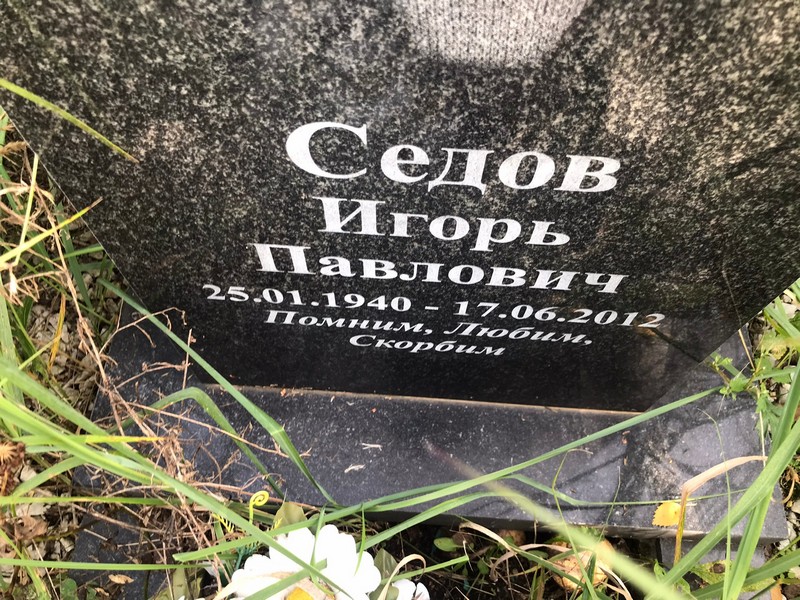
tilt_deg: -63.4
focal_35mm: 28
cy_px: 300
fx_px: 647
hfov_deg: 63.4
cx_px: 400
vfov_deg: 49.7
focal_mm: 3.99
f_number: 1.8
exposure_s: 1/90
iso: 20
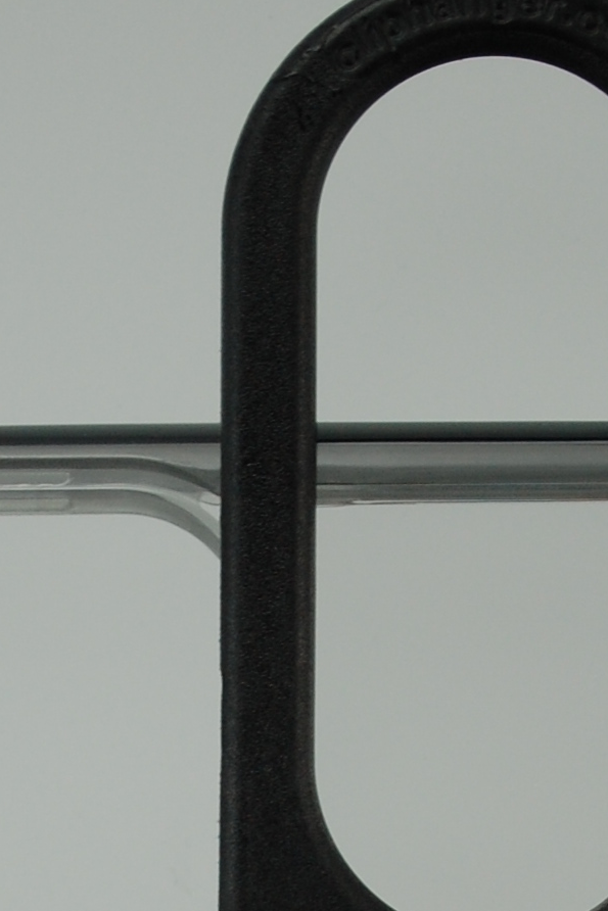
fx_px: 4609
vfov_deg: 10.9
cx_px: 291
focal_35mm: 182
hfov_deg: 7.5
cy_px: 1302
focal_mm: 36
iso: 400
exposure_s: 1/100
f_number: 5.3
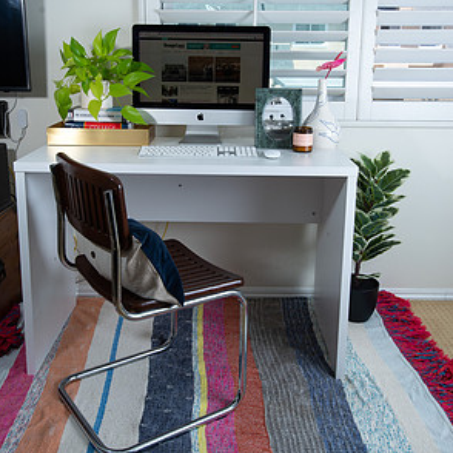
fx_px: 577
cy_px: 173
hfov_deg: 42.8
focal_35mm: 39
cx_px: 225
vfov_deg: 42.5
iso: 200
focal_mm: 30
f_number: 7.1
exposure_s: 1/200
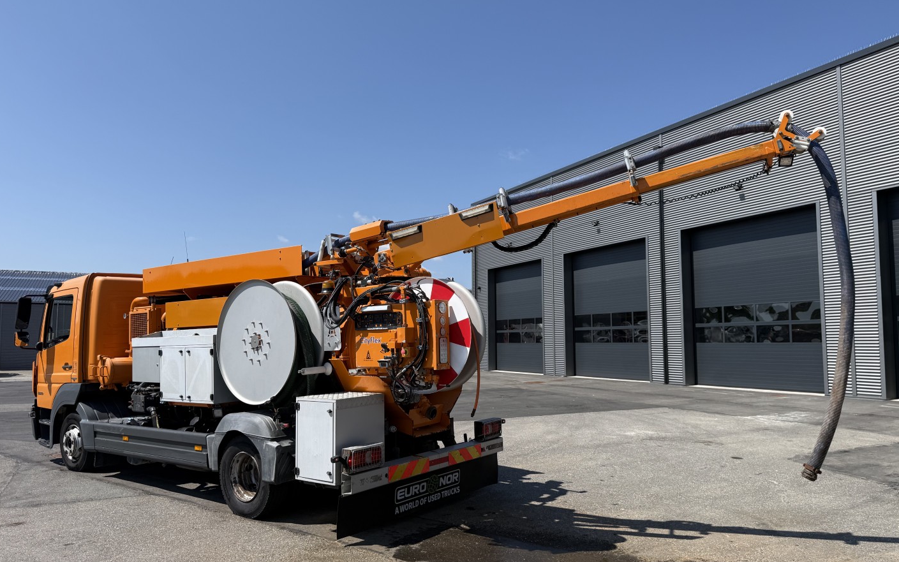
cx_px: 450
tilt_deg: +4.5
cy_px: 297
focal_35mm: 26
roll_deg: +0.1
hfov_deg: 70.4
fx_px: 637
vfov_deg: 47.6
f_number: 1.78
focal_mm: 6.76
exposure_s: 1/5319
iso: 80
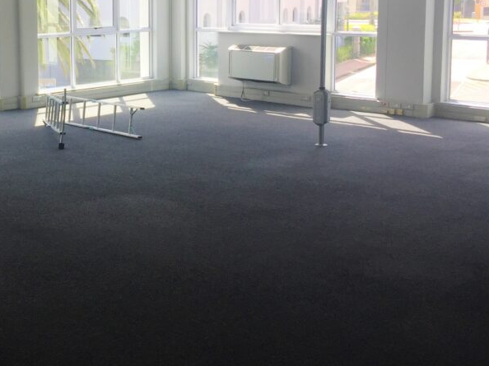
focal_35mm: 50
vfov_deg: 28.4
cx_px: 90
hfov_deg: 36.7
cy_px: 70
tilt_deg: -5.5
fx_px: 706
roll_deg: +0.9
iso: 32
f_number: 2.2
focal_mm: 4.15
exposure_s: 1/425
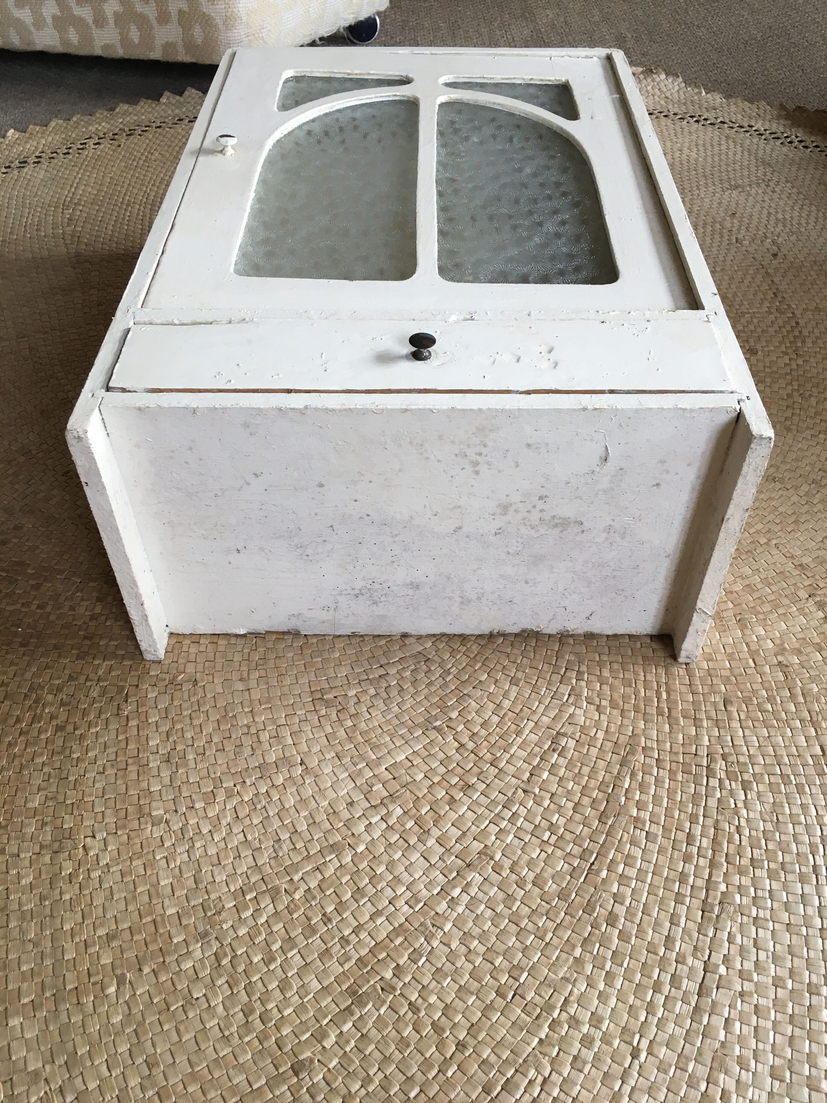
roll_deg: -0.7
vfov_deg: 61.7
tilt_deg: -44.6
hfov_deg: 48.2
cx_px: 414
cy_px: 552
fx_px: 924
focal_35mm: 29
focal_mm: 4.15
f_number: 2.2
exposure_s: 1/33
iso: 32
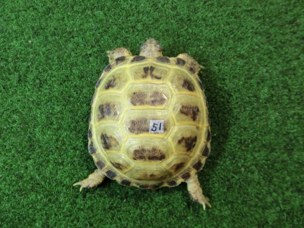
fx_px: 246
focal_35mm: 28
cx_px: 152
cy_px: 114
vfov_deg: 49.7
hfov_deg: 63.4
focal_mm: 5
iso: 320
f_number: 3
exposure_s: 1/60
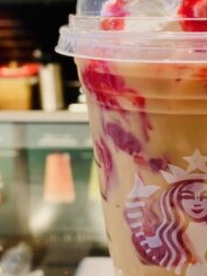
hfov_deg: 27.5
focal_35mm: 51
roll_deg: -0.4
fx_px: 406
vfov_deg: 37.3
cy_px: 106
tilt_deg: -13.0
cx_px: 189
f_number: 1.8
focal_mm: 4.25
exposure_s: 1/60
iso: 160
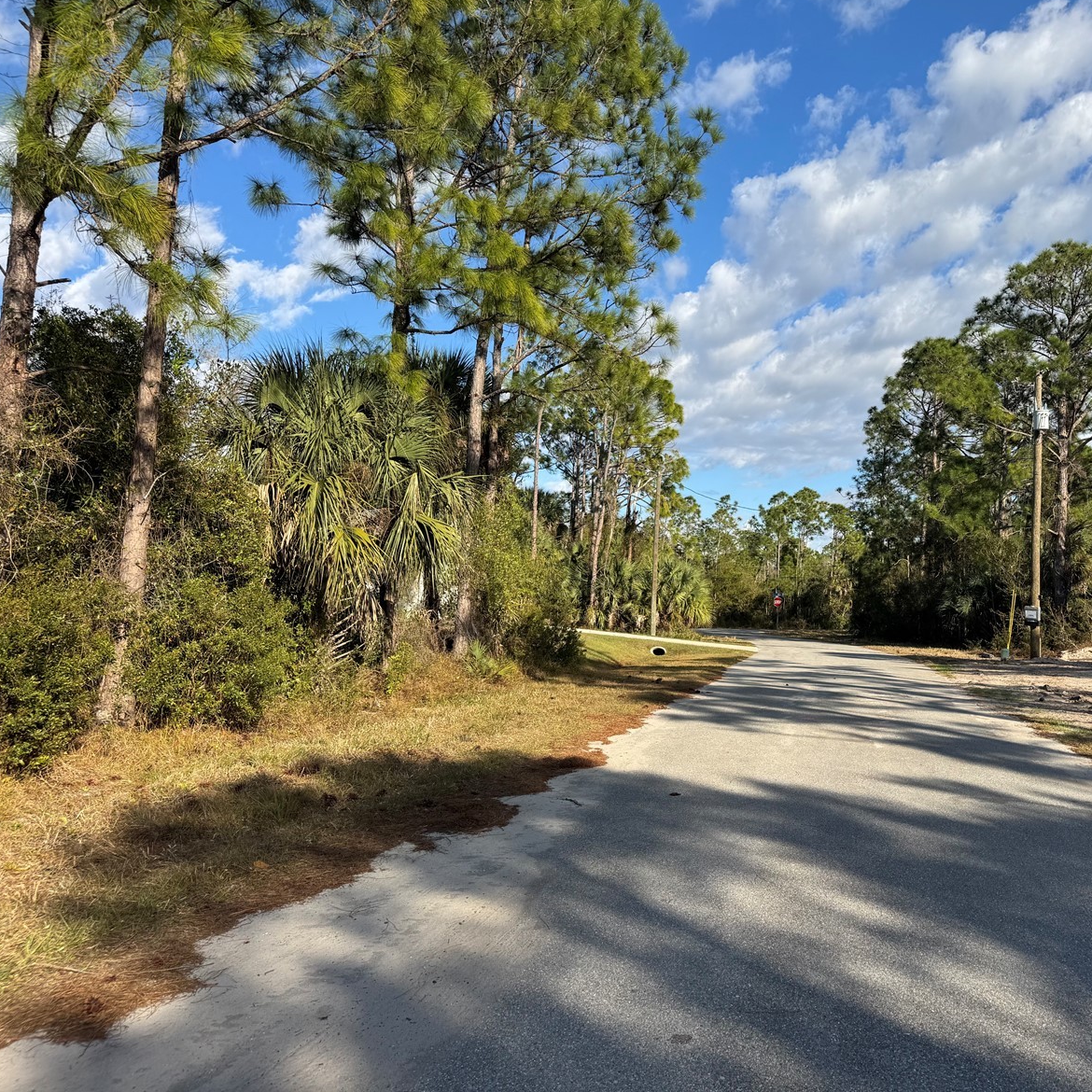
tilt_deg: +3.1
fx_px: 1035
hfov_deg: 54.6
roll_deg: -1.4
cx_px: 721
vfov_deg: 55.6
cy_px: 533
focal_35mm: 29
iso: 80
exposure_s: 1/3597
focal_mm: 6.76
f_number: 1.78
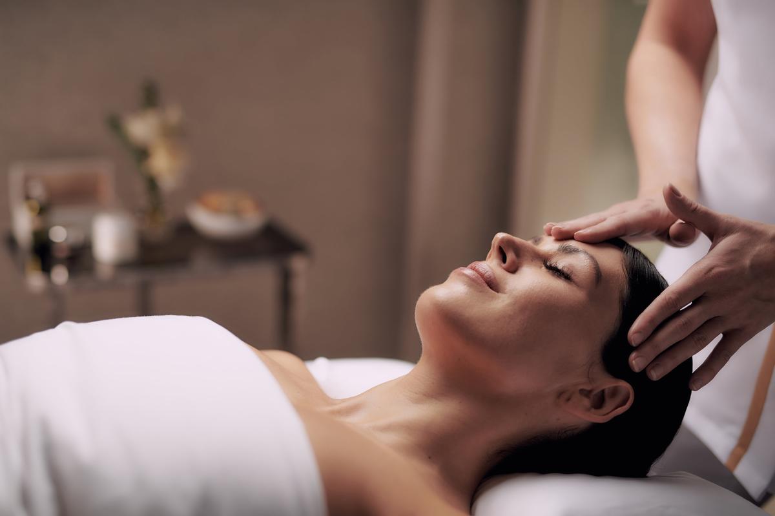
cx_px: 388
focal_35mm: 50
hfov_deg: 39.6
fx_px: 1076
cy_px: 258
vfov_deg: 27.0
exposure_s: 1/250
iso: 50
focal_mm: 50
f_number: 2.2
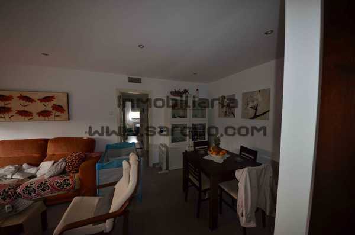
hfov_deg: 112.7
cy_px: 118
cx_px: 178
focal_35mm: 12
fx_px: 118
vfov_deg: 89.7
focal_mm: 8
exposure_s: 1/60
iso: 800
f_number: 4.5
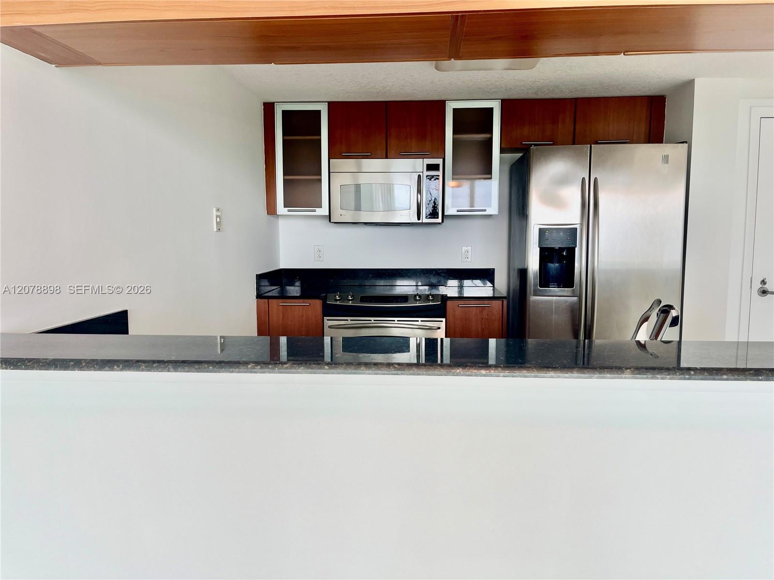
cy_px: 290
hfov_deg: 67.3
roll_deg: +0.7
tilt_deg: -6.1
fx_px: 581
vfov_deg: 53.1
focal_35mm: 26
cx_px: 387
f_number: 1.6
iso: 32
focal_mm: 5.1
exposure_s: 1/124
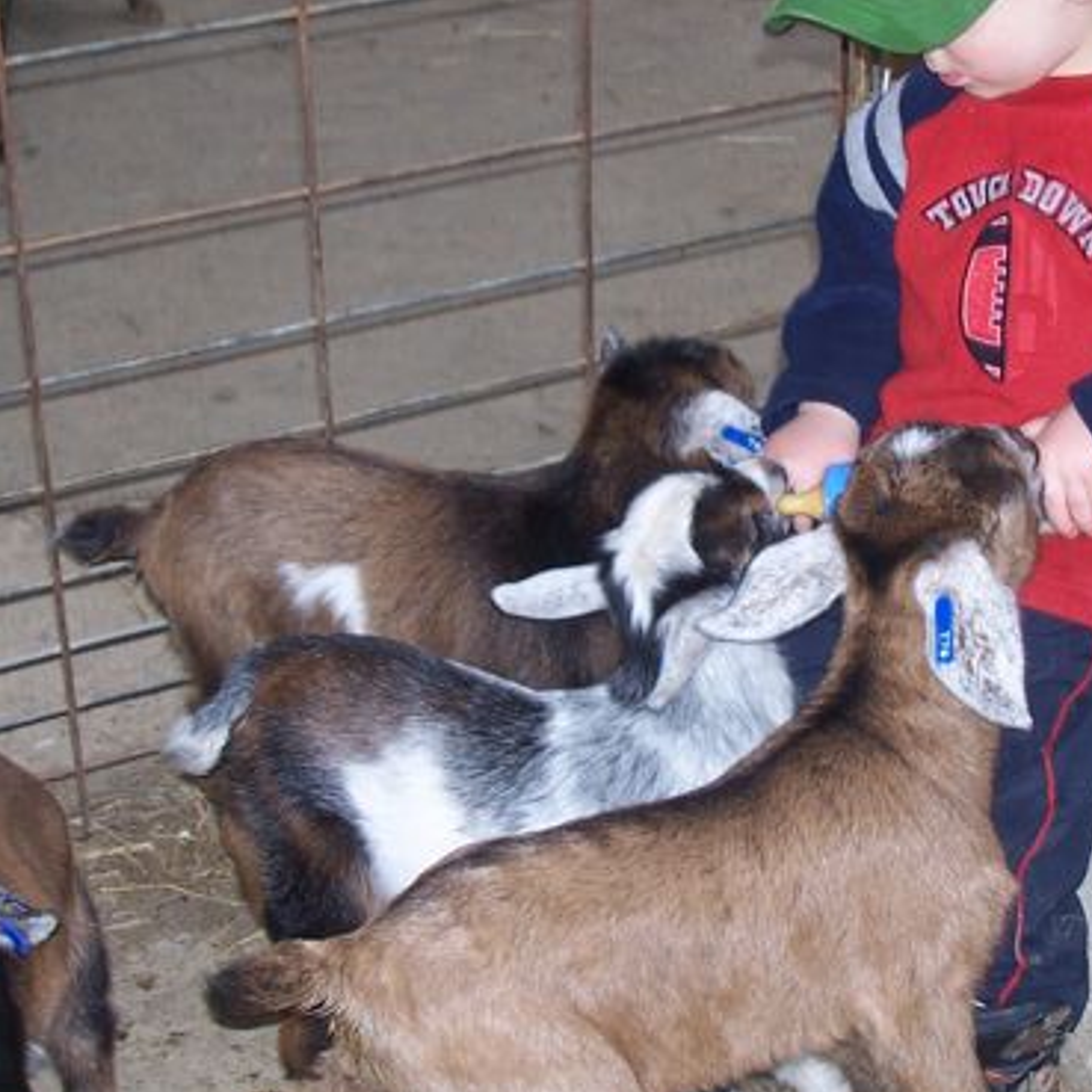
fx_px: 3284
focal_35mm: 92
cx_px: 704
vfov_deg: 18.9
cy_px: 515
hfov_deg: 18.8
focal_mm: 10.3
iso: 80
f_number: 2.8
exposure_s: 1/90
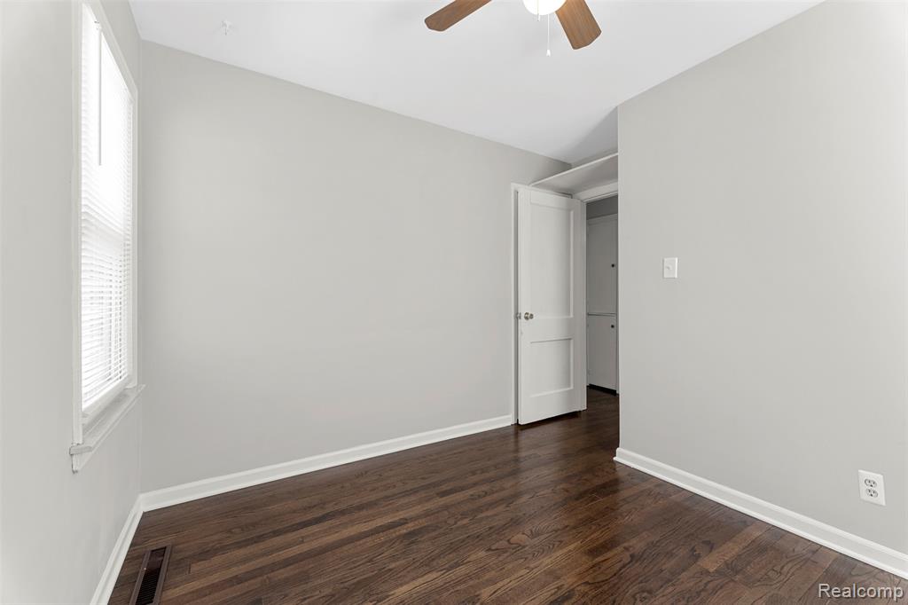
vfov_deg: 81.2
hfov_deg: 104.3
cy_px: 302
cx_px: 454
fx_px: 353
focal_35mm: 14
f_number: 8
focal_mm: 14
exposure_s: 1/10
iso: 500
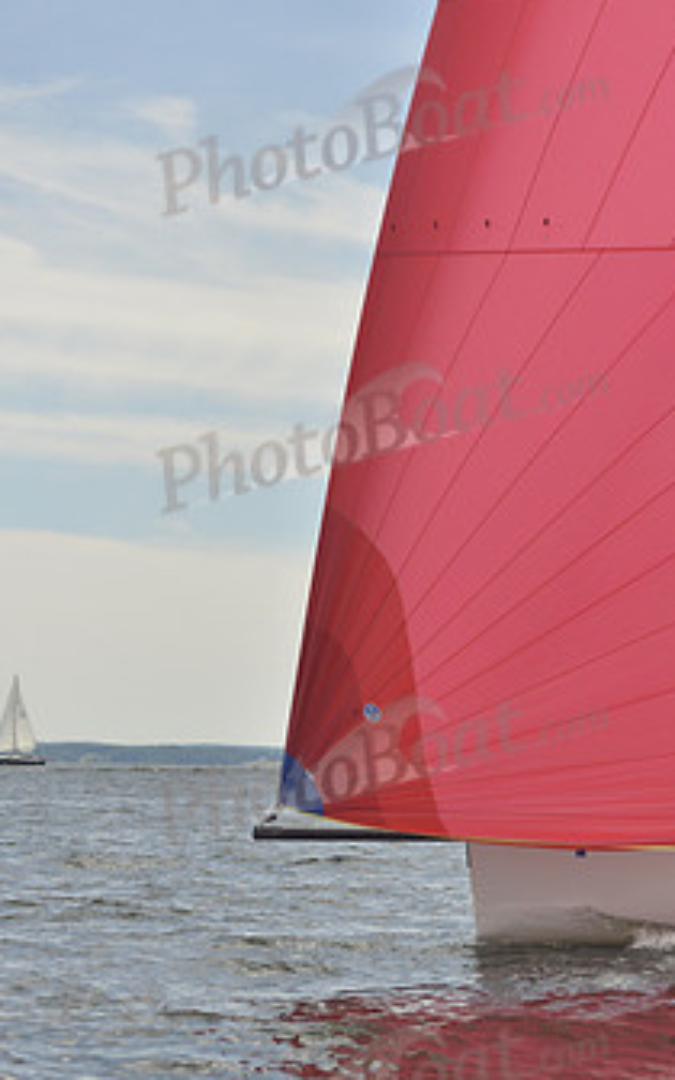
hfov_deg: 10.5
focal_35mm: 123
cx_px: 778
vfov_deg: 17.0
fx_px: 3620
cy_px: 551
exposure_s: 1/800
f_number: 4.5
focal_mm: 70
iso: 200
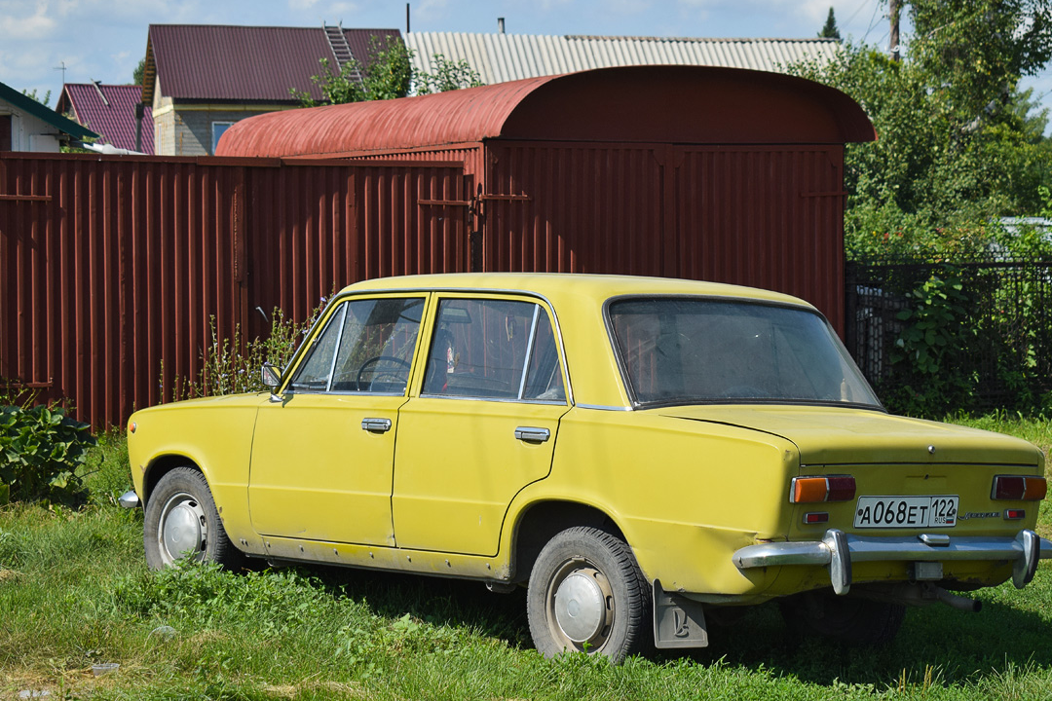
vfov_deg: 17.1
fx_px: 2338
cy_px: 370
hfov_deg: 25.4
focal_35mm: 80
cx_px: 569
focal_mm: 48
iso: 200
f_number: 6.3
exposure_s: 1/1000
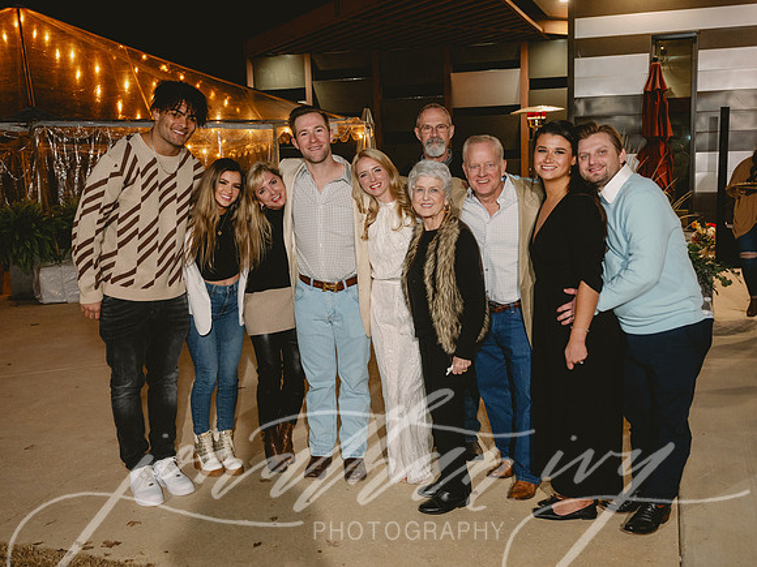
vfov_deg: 37.2
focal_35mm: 39
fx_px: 842
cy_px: 270
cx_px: 376
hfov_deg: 48.4
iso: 1600
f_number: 4
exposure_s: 1/80
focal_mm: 32.5
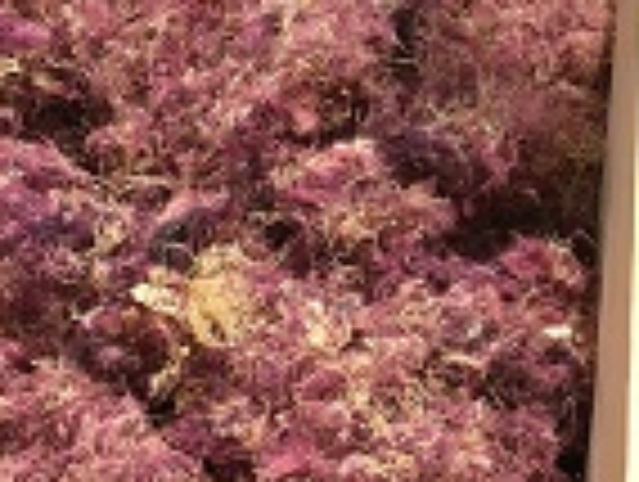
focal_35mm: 110
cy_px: 169
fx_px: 2034
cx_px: 567
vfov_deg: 13.5
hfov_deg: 17.6
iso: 64
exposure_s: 1/30
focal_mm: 4.15
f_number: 2.2
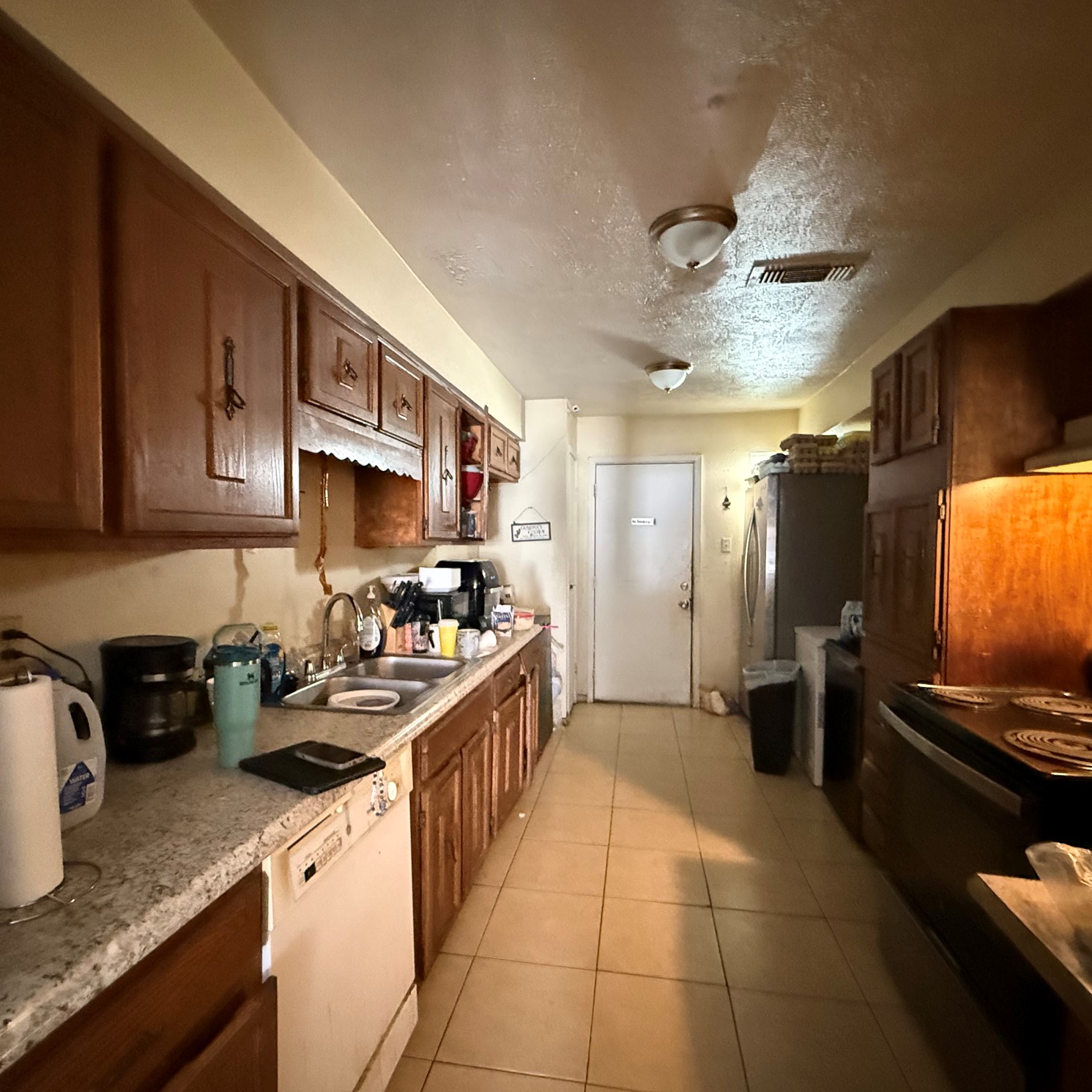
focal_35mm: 17
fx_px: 607
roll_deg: +0.7
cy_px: 553
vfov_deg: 84.0
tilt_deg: -1.3
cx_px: 543
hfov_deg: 84.0
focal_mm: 2.22
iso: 1600
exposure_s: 1/40
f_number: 2.2
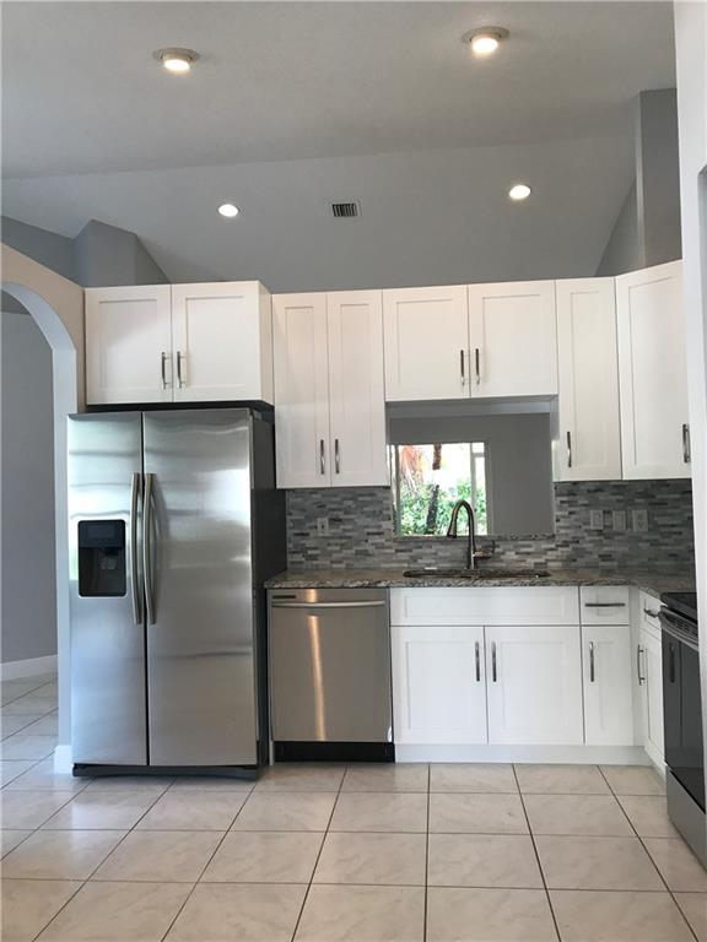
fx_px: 762
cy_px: 471
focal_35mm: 28
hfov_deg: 49.7
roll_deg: +1.7
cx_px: 354
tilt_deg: +1.3
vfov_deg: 63.4
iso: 25
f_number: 1.8
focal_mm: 3.99
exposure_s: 1/40
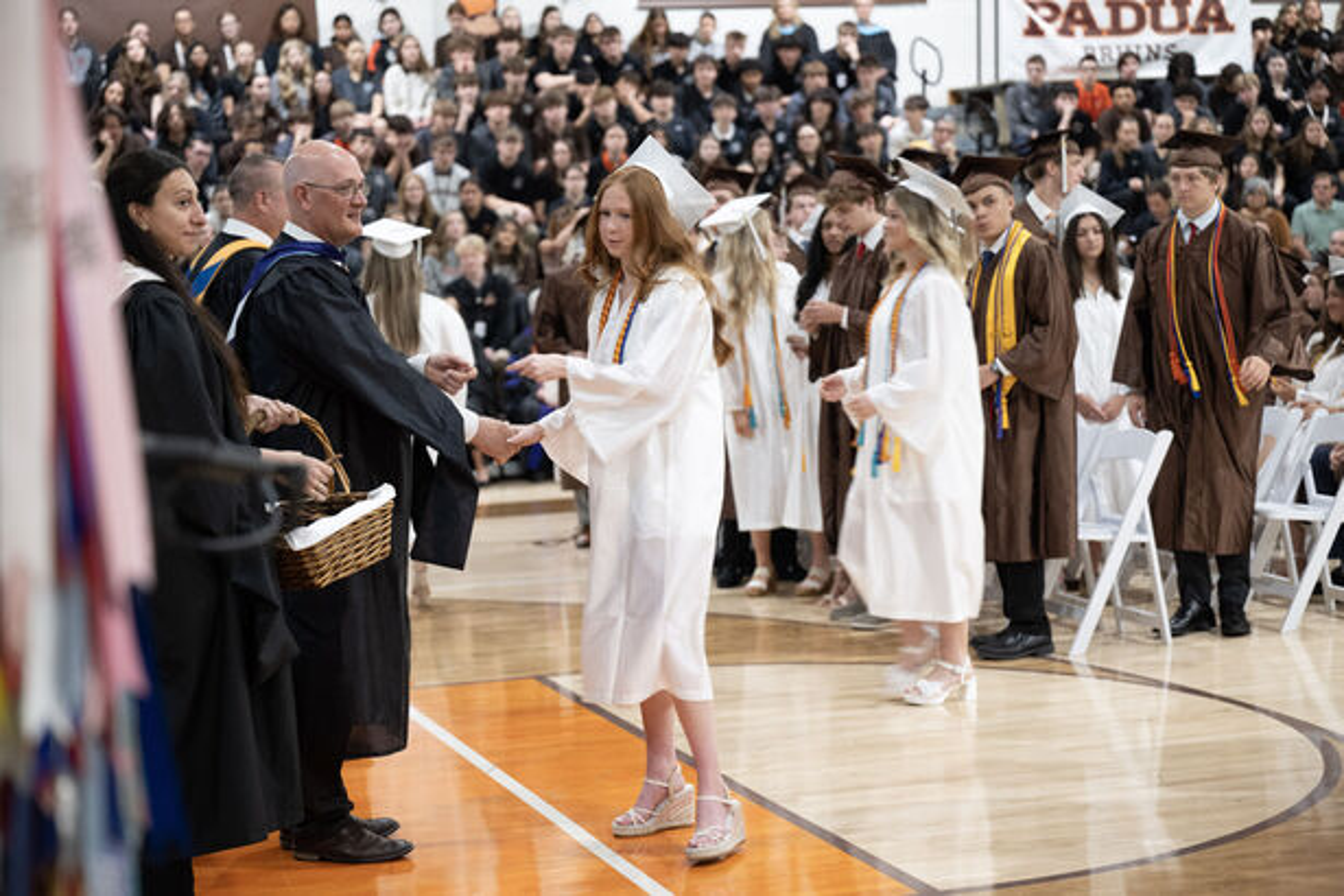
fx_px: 2613
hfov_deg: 28.8
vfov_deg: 19.5
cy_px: 448
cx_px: 672
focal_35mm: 70
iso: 1600
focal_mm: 70
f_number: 2.8
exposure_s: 1/80
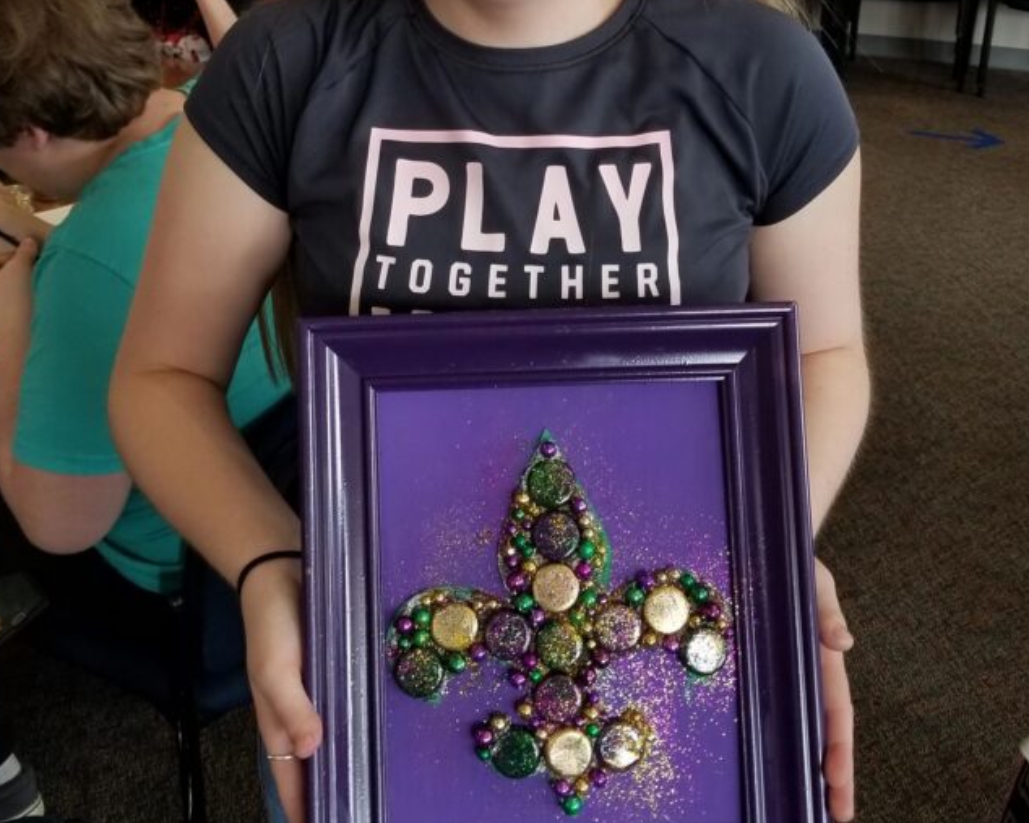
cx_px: 524
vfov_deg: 36.3
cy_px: 323
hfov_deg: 44.8
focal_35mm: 41
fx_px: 1248
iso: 80
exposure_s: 1/120
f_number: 1.7
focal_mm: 4.25
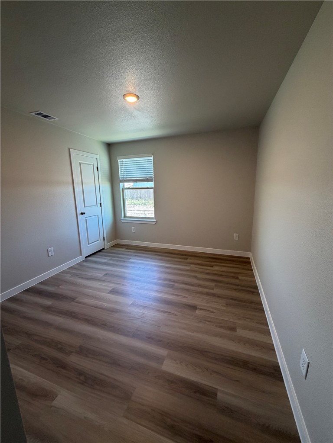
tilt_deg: -9.9
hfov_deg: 85.7
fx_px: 180
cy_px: 222
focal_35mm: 14
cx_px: 166
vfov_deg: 102.1
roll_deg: -0.9
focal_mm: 2.22
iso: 160
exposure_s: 1/60
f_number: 2.2
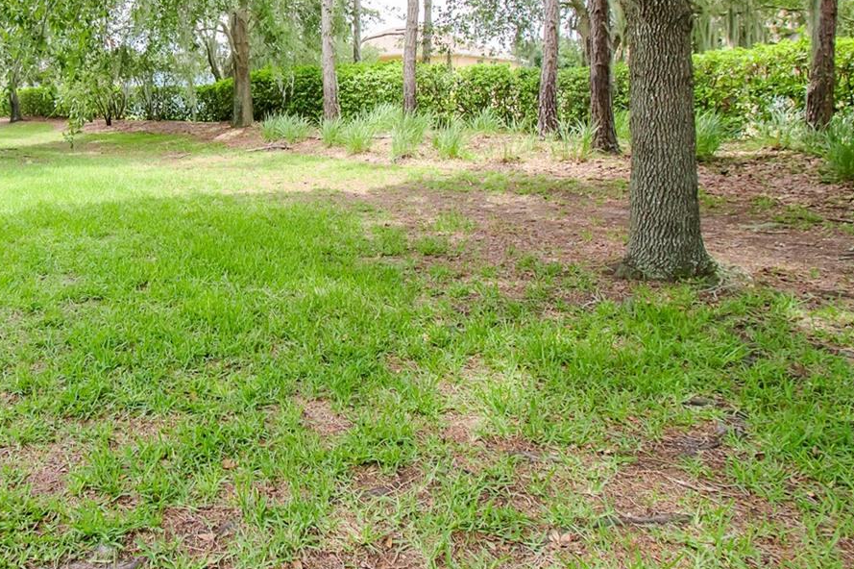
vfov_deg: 44.7
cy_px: 87
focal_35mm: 27
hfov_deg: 62.0
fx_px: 640
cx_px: 177
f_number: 7.1
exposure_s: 1/160
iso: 640
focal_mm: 10
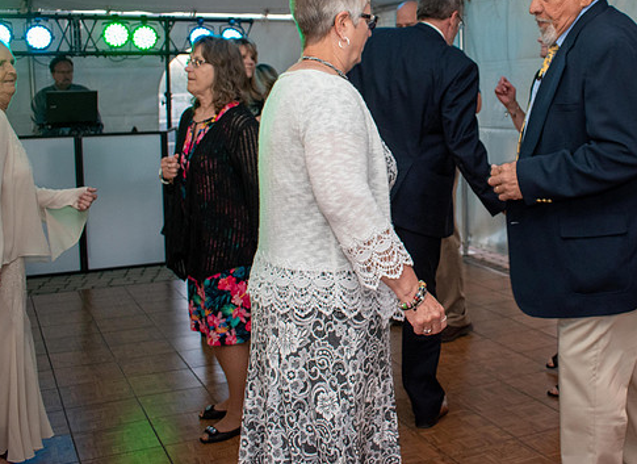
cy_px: 141
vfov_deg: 30.0
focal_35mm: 47
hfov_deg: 40.0
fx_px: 856
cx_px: 455
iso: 800
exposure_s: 1/80
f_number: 4.5
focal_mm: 21
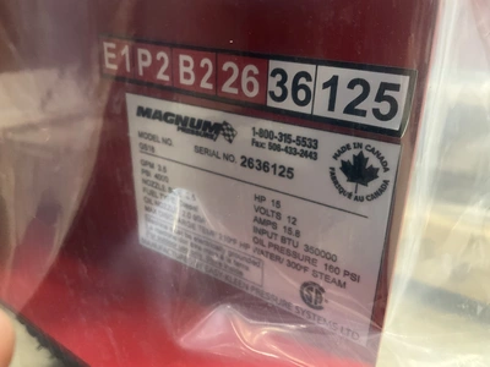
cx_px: 245
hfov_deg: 61.7
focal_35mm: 29
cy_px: 184
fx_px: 411
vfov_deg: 48.2
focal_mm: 3
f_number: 1.8
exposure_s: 1/40
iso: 320
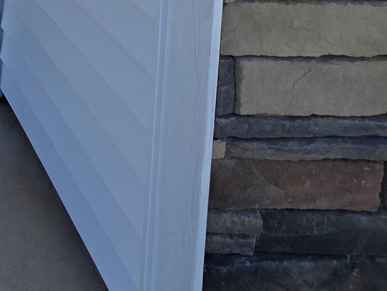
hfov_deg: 25.6
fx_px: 637
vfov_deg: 20.7
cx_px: -190
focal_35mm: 57
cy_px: -177
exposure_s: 1/1300
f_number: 1.9
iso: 40
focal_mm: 2.2
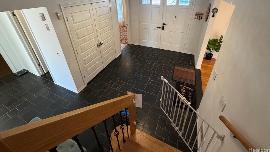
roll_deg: +2.0
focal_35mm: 16
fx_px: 115
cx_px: 135
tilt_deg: -28.1
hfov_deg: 99.4
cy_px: 48
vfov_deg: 65.0
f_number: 2.2
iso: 320
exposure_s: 1/120
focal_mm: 2.22
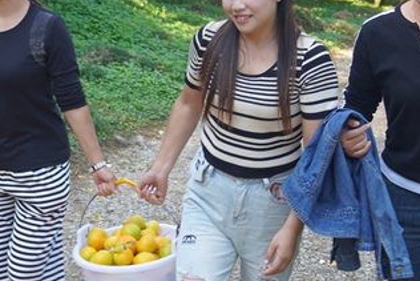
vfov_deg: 14.9
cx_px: 108
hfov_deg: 22.2
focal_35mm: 91
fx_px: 1062
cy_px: 41
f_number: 4.5
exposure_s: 1/160
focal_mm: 24
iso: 125
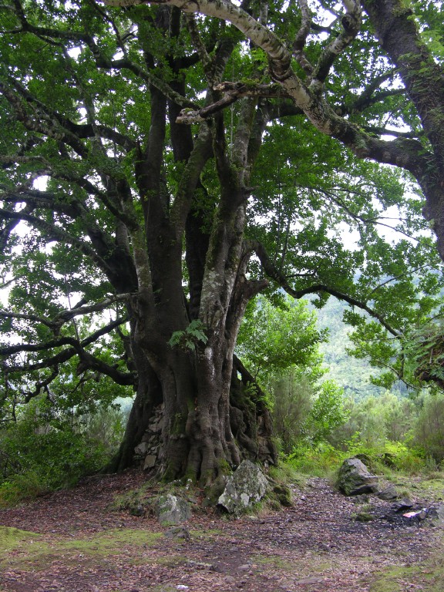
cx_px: 222
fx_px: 599
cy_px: 296
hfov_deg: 40.7
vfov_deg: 52.6
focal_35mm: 35
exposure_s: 1/16
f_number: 2.8
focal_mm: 8.9
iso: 50
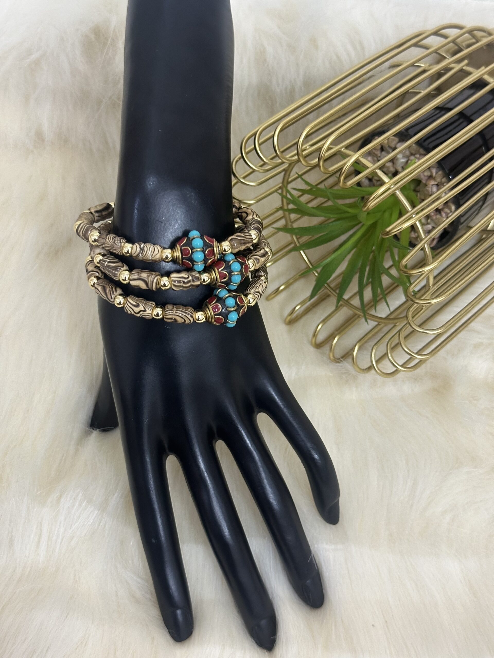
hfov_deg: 30.3
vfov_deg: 39.7
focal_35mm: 48
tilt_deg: -58.5
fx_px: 913
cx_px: 247
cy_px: 329
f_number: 1.78
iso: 200
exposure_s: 1/60
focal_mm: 6.86
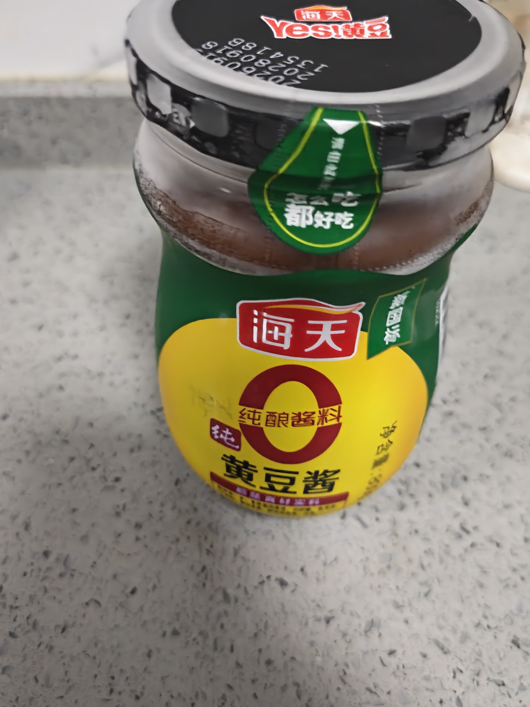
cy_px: 354
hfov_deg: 48.2
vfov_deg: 61.7
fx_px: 592
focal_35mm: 29
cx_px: 265
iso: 800
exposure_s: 1/50
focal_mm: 6.55
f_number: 1.6
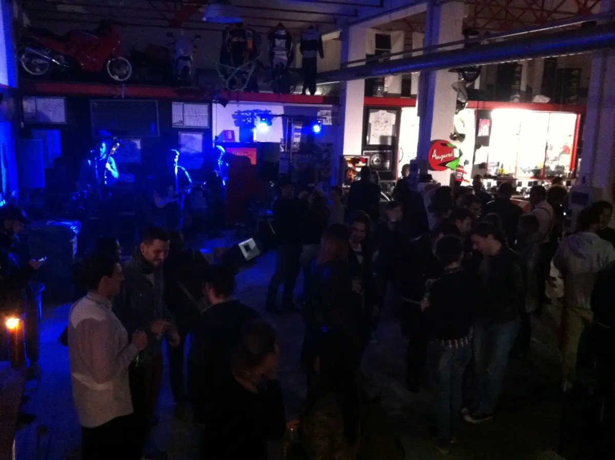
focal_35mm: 35
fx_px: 621
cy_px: 230
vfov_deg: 40.6
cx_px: 308
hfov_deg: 52.7
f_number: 2.8
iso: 1000
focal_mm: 3.85
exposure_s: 1/15
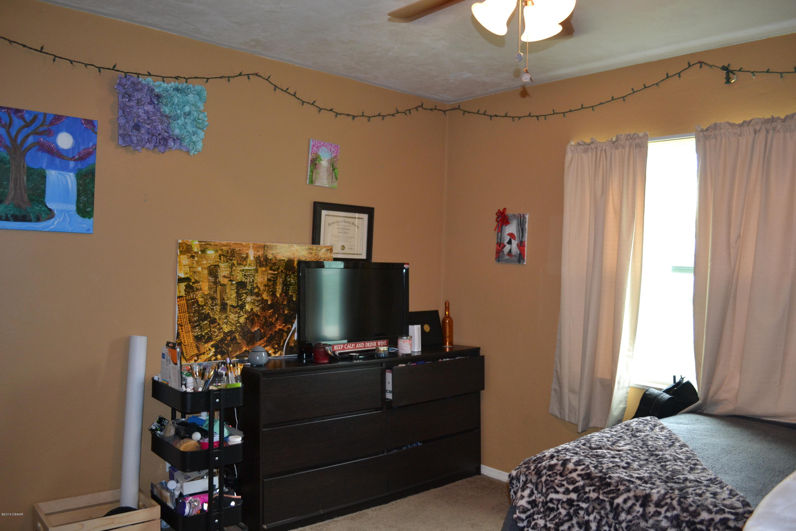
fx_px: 597
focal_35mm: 27
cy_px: 266
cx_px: 398
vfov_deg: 47.9
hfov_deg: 67.4
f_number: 3.5
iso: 640
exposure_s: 1/60
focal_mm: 18
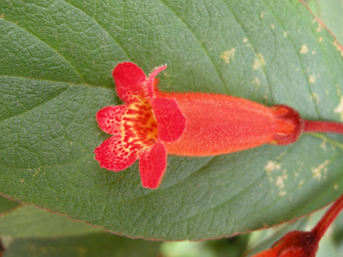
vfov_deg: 40.7
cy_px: 128
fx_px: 347
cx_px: 172
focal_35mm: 35
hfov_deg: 52.6
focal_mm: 7.5
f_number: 2.7
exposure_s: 1/51
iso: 171
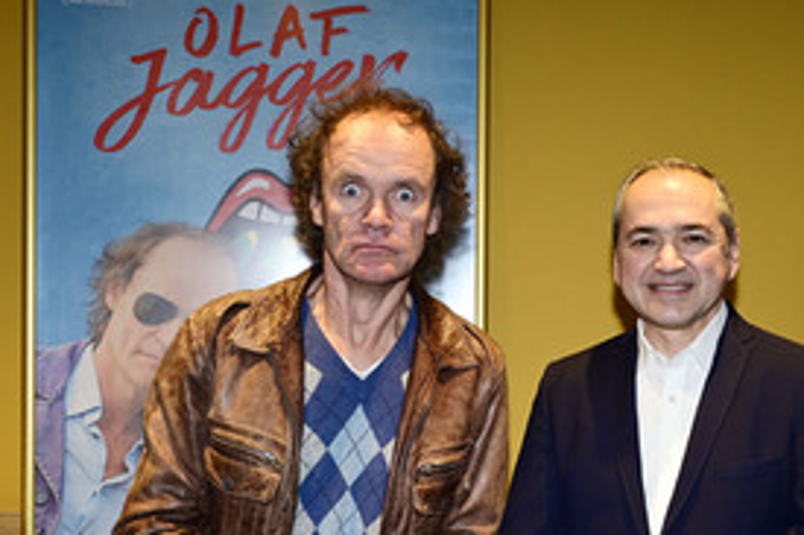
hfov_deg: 33.8
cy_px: 424
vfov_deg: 22.7
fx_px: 1317
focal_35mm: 59
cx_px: 487
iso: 1600
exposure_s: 1/160
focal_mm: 36
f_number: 5
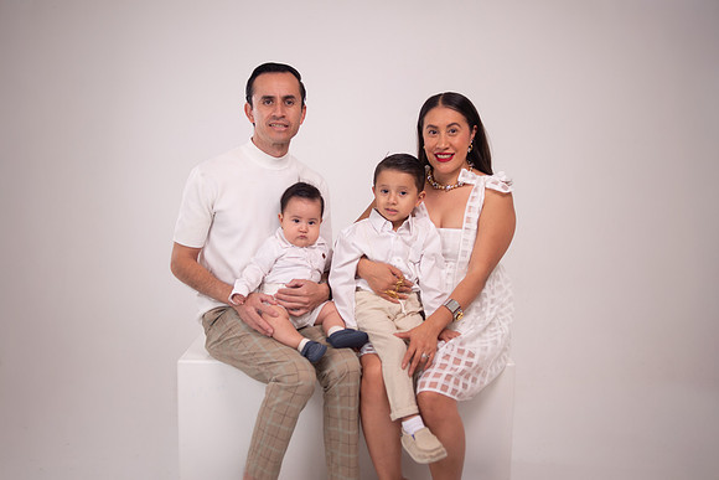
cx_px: 360
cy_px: 240
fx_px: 699
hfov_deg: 54.4
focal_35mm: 35
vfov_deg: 37.9
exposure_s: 1/250
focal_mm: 35
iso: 100
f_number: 4
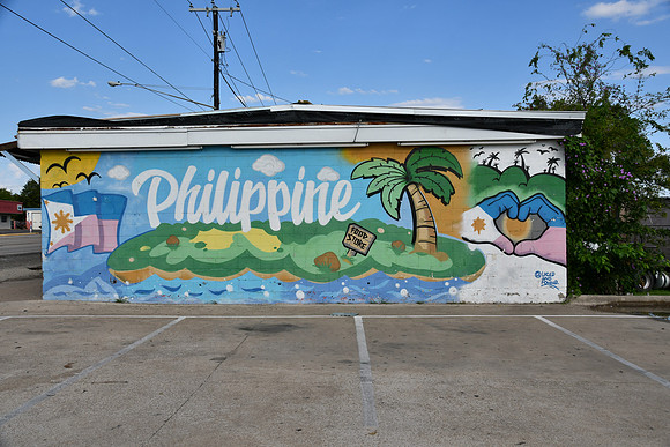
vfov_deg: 40.0
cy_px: 224
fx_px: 614
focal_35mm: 33
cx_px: 335
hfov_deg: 57.2
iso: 100
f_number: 9
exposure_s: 1/320
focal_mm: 22
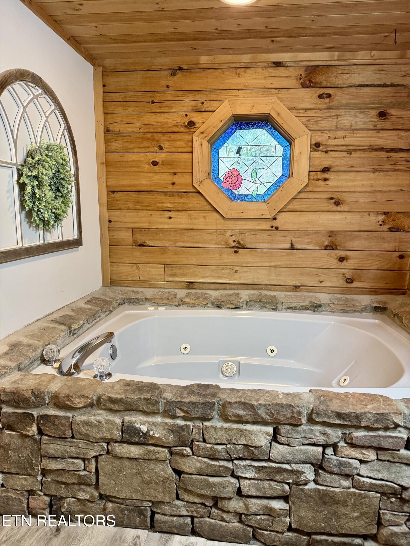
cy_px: 273
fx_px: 379
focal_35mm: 24
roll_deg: -1.2
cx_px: 205
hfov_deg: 56.8
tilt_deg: -9.9
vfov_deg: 71.6
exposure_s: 1/60
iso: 400
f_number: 1.78
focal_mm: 6.76
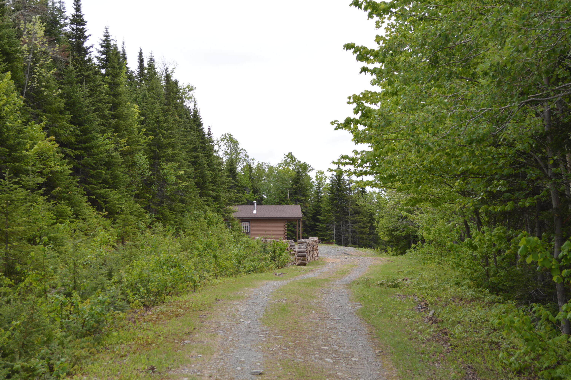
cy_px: 190
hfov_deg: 33.4
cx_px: 286
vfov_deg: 22.6
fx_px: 951
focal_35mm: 60
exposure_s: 1/200
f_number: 5.6
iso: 100
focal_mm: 40
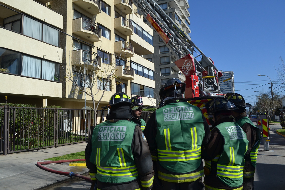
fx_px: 214
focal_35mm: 27
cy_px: 95
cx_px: 142
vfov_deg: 47.9
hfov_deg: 67.4
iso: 400
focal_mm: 18
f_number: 6.3
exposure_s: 1/1600
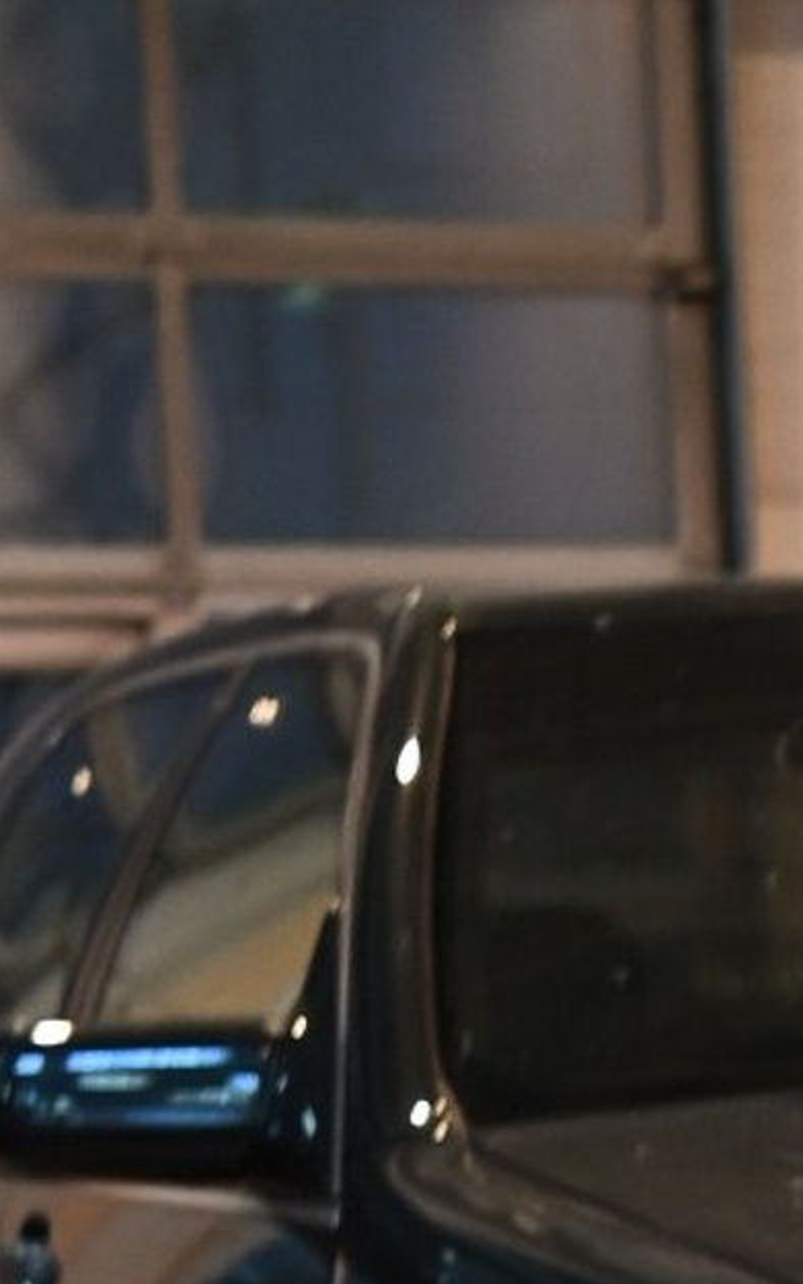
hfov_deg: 7.4
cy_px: 1526
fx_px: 5913
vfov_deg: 12.1
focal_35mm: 169
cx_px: 1674
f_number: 1.8
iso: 640
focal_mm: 24
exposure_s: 1/100
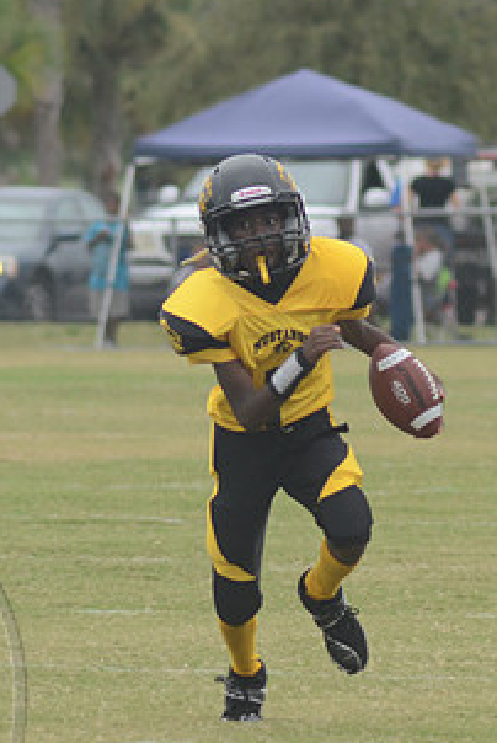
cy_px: 455
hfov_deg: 2.4
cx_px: 217
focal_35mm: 574
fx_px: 11859
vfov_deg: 3.6
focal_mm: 200
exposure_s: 1/800
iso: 400
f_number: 5.6
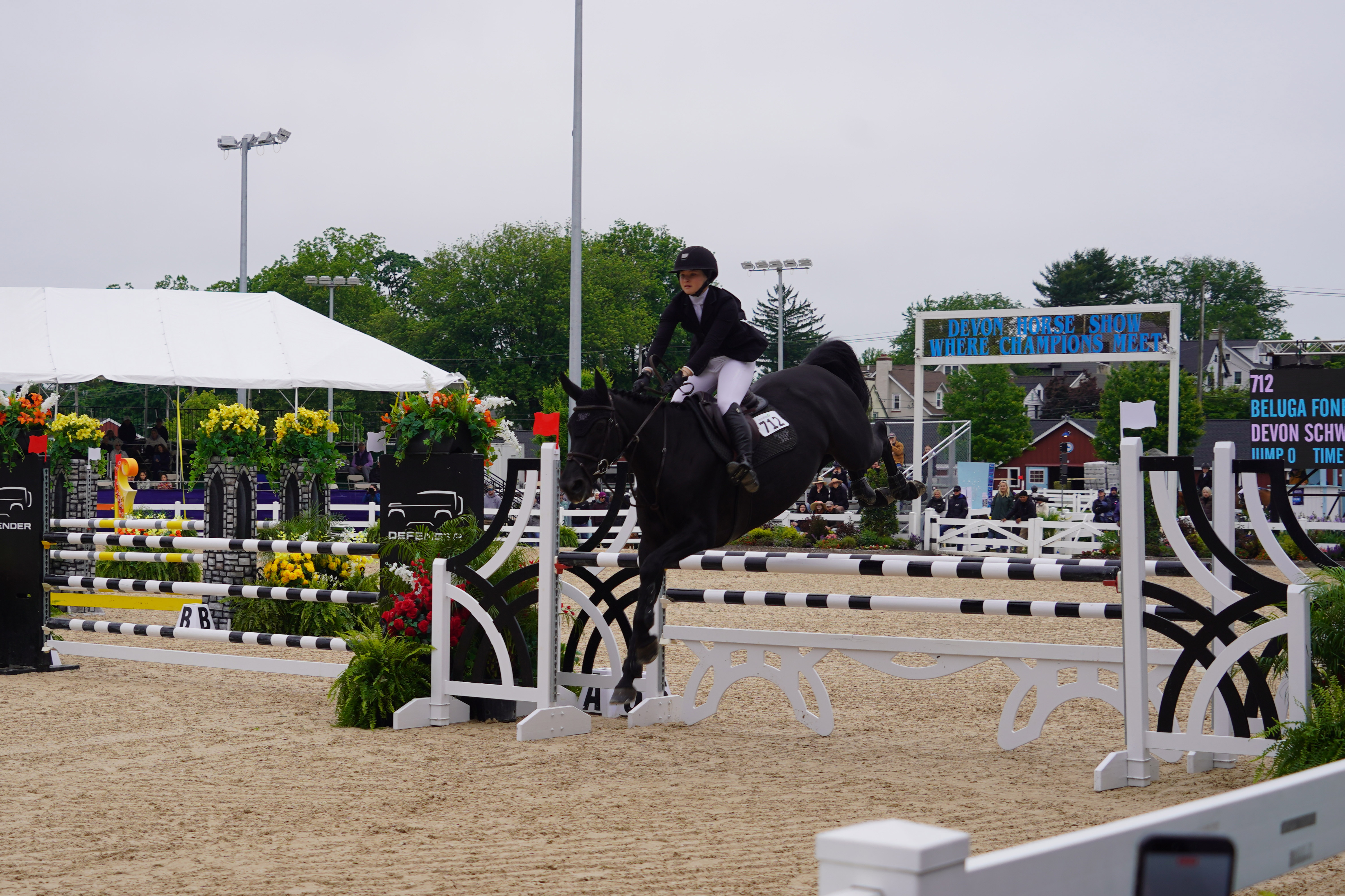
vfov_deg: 29.2
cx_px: 672
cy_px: 448
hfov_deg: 42.7
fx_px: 1718
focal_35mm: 46
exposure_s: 1/320
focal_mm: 46
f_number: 5
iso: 100
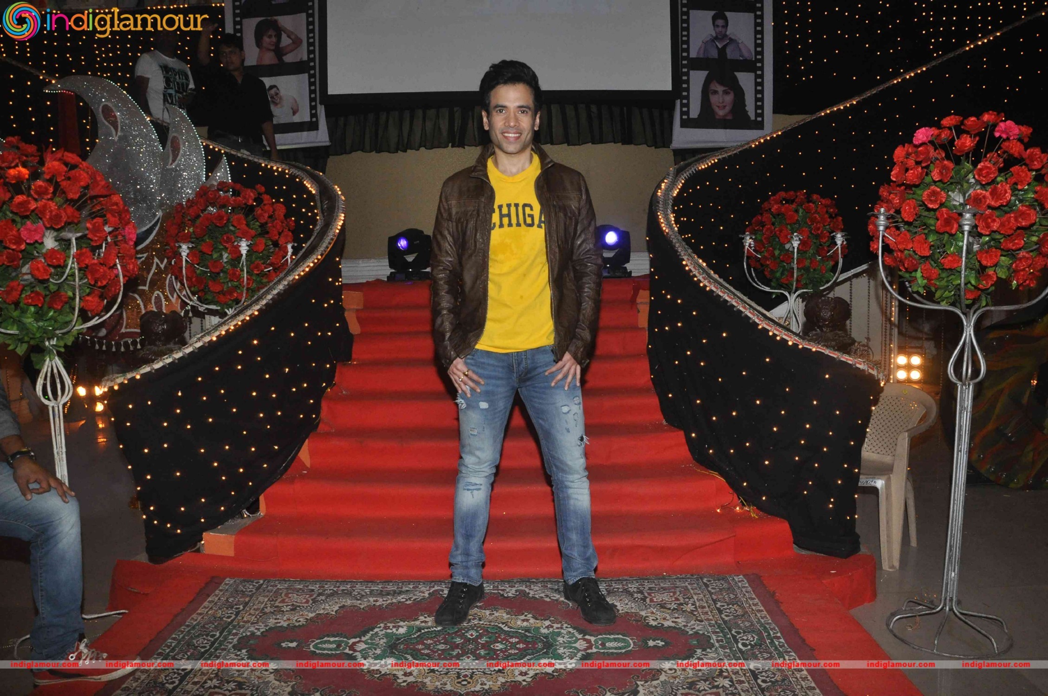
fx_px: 785
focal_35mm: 27
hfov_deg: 67.4
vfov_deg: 47.8
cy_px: 348
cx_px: 524
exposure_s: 1/250
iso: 1000
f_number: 10
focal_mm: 18
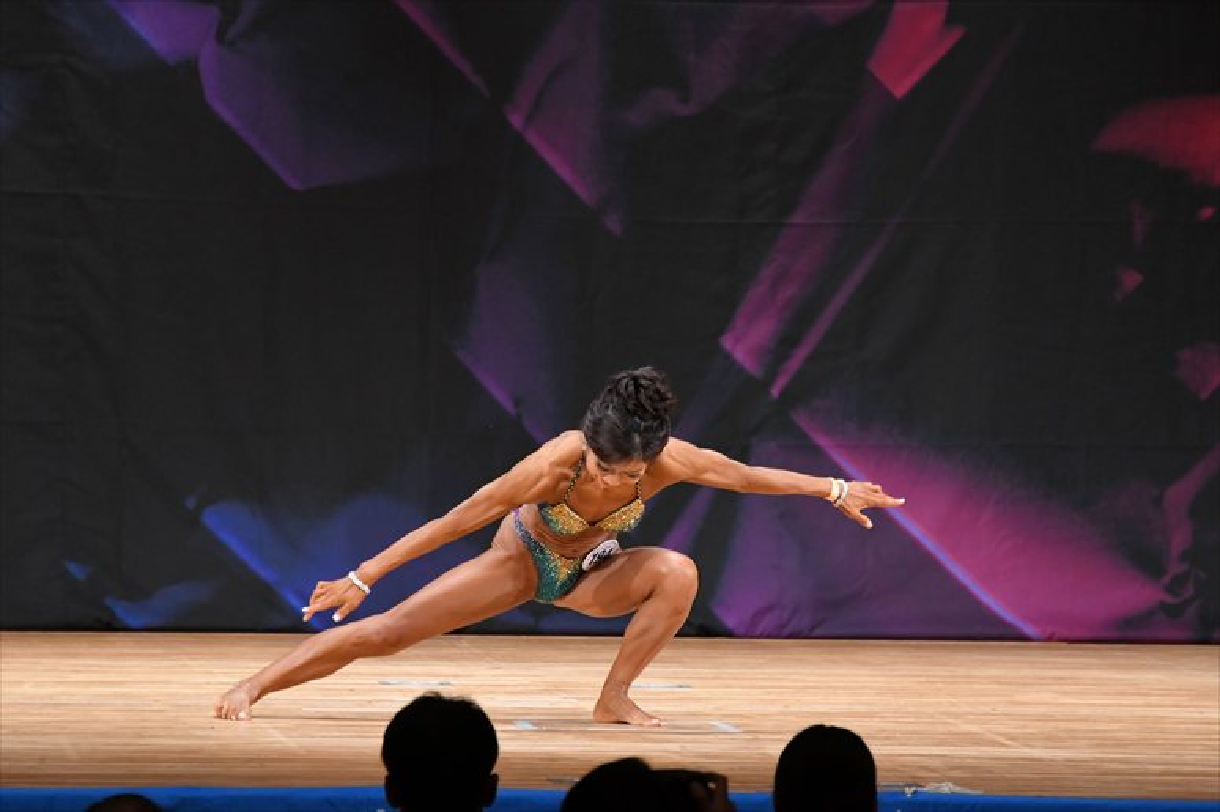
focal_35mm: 285
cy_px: 406
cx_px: 610
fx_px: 9654
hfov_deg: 7.2
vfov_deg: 4.8
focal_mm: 190
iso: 3200
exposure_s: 1/400
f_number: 5.6
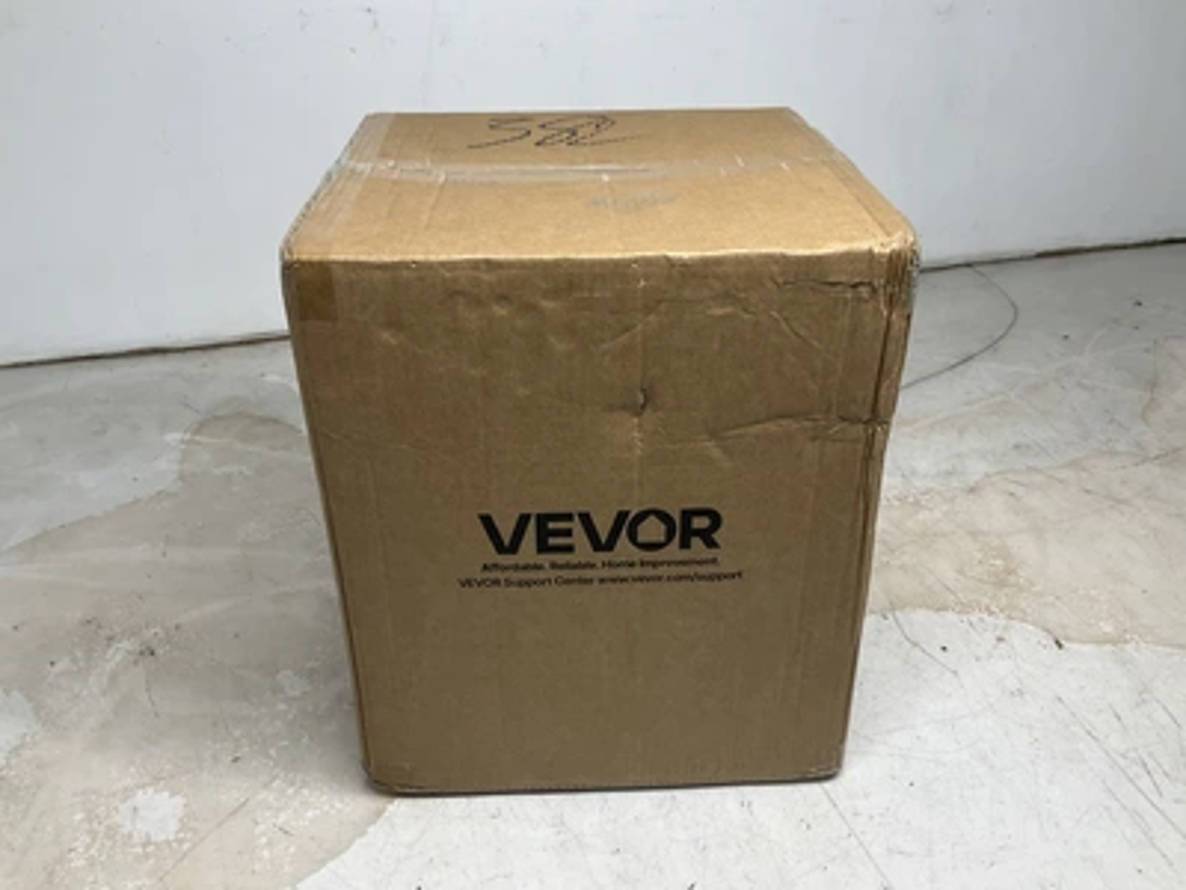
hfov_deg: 61.7
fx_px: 994
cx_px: 593
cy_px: 445
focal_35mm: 29
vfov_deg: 48.2
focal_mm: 3
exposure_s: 1/120
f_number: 1.8
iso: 50
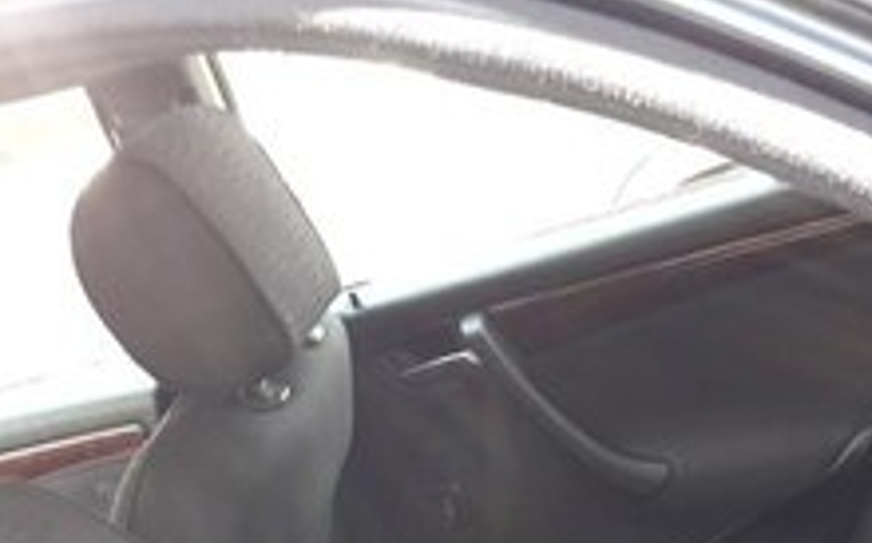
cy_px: 943
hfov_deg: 30.5
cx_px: 543
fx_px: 1591
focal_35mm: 67
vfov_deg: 16.5
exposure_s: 1/33
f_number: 1.9
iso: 50
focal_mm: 3.7
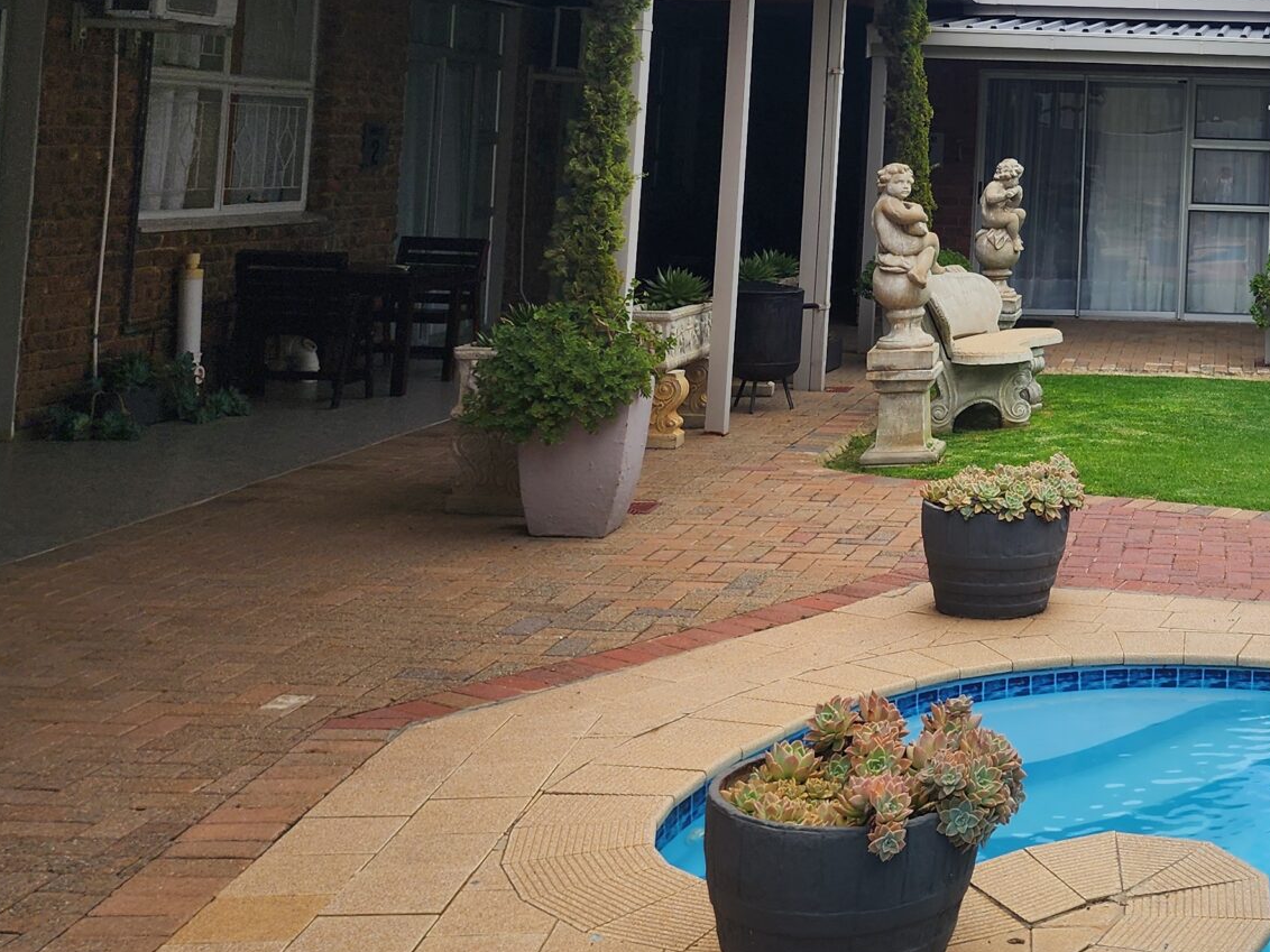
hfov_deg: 33.2
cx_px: 1323
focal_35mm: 52
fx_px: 1908
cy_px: 30
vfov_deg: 26.7
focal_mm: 6.4
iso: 12
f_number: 1.8
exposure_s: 1/1008
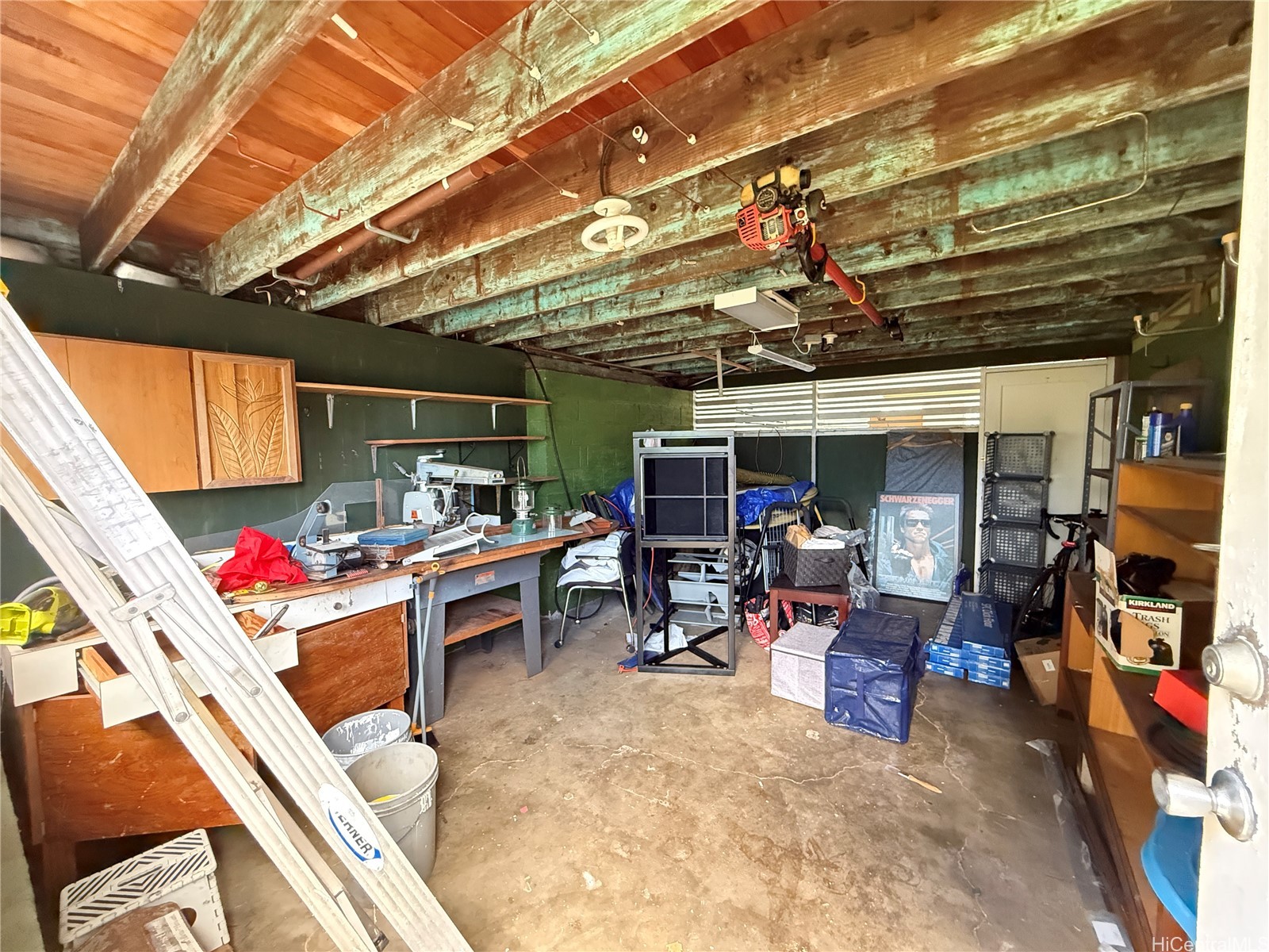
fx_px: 513
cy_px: 476
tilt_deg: -3.2
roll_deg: +0.5
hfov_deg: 102.1
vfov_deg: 85.7
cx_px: 634
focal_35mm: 14
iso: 1250
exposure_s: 1/60
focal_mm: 2.22
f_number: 2.2
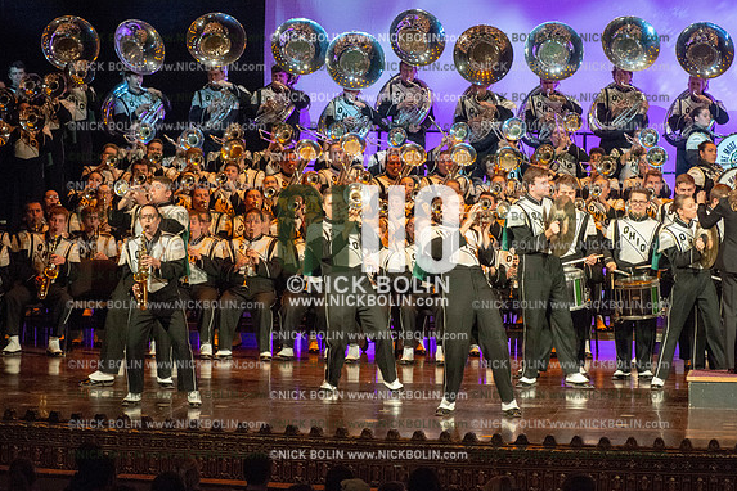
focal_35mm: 187
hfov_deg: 11.0
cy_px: 246
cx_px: 368
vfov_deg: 7.3
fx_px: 3828
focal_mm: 185
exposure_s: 1/320
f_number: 5.6
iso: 8000
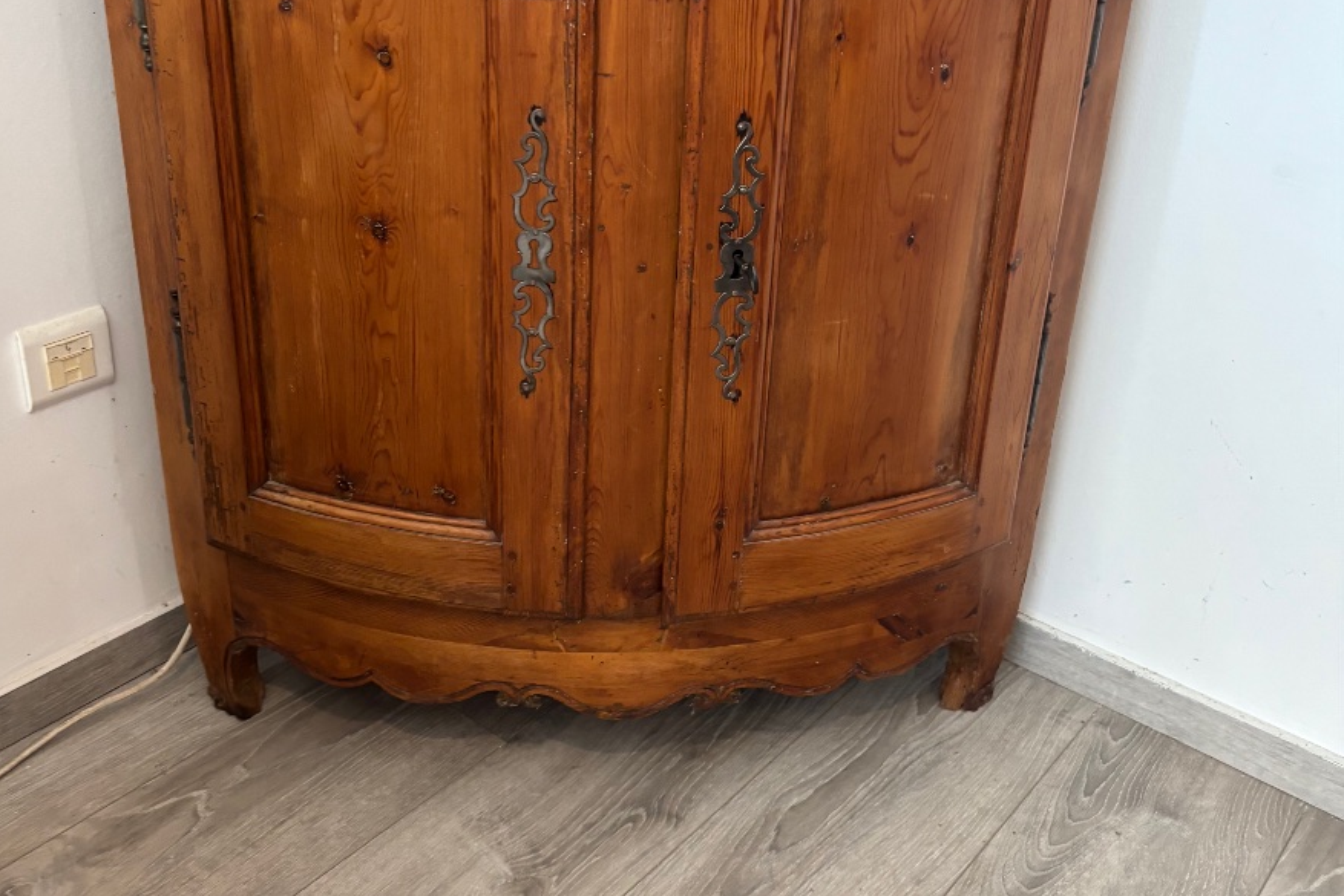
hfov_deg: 51.9
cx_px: 662
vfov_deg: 35.7
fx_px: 1381
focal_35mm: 37
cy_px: 323
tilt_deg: -28.6
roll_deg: -2.7
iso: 250
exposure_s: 1/50
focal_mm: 5.96
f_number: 1.6
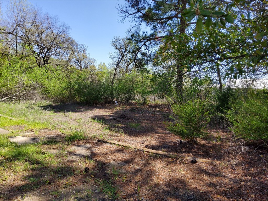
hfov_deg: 67.3
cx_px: 134
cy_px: 100
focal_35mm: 26
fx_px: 201
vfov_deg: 53.1
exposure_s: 1/767
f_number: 2
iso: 50
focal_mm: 3.08
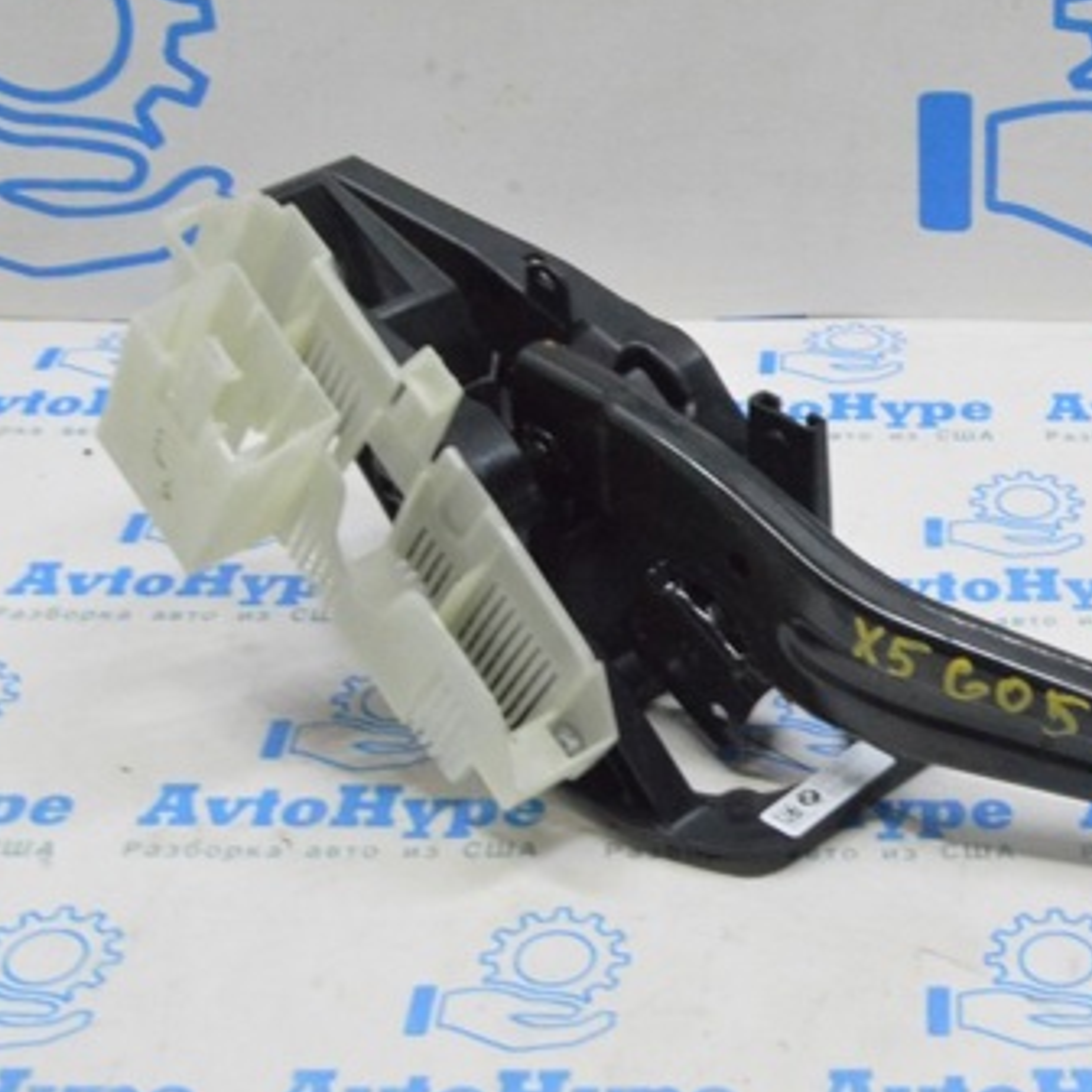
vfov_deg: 27.2
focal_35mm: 63
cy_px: 437
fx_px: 2248
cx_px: 985
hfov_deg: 26.4
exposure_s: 1/20
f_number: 20
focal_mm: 26
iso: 6400
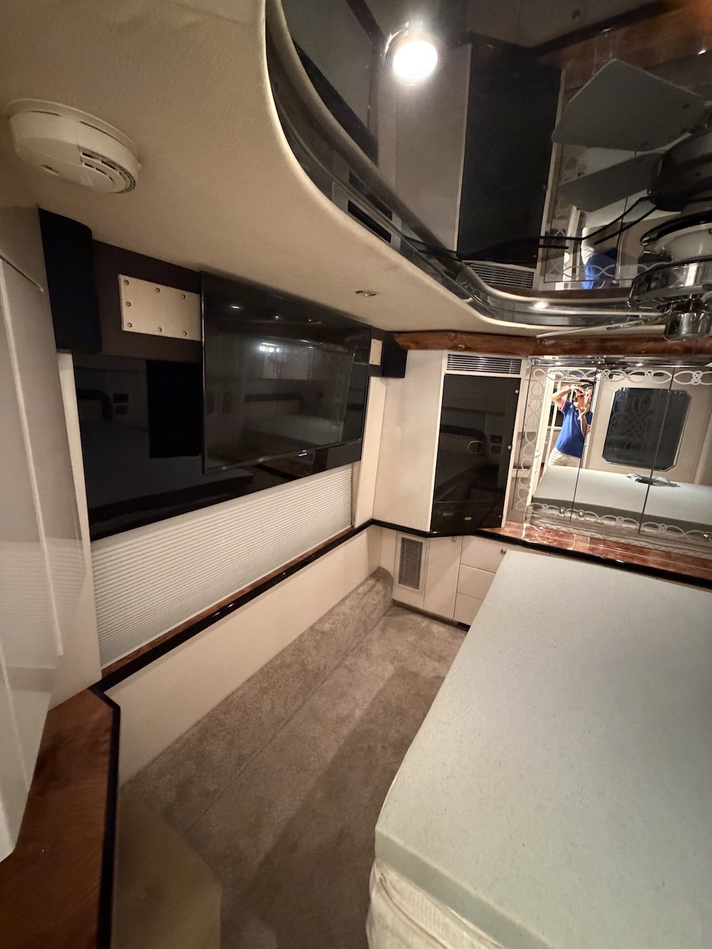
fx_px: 384
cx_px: 356
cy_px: 474
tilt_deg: -12.8
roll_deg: -3.4
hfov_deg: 85.7
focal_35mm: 14
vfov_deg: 102.1
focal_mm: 2.22
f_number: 2.2
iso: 1250
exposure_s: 1/40
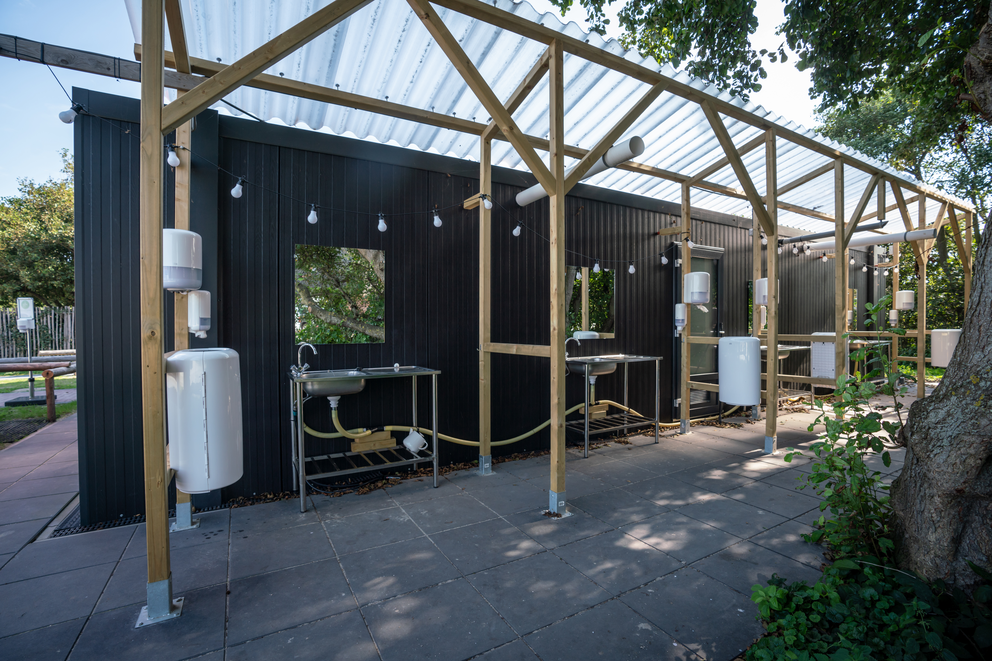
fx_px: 441
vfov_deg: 73.8
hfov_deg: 96.7
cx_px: 496
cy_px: 330
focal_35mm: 16
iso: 200
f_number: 5.6
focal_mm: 16
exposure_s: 1/160
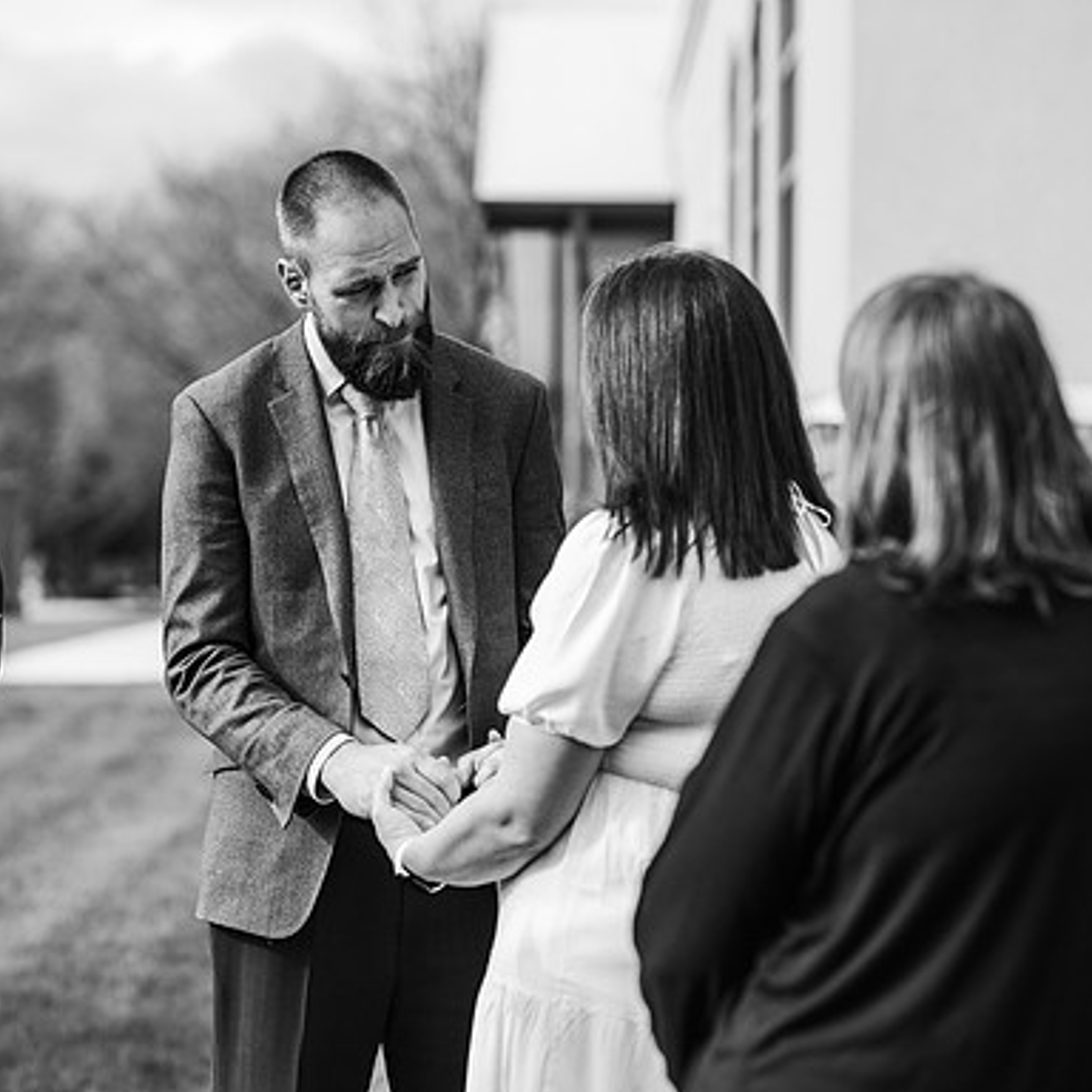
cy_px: 547
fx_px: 3890
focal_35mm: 109
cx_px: 432
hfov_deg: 16.0
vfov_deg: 16.0
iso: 200
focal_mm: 85
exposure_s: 1/1000
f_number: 2.8
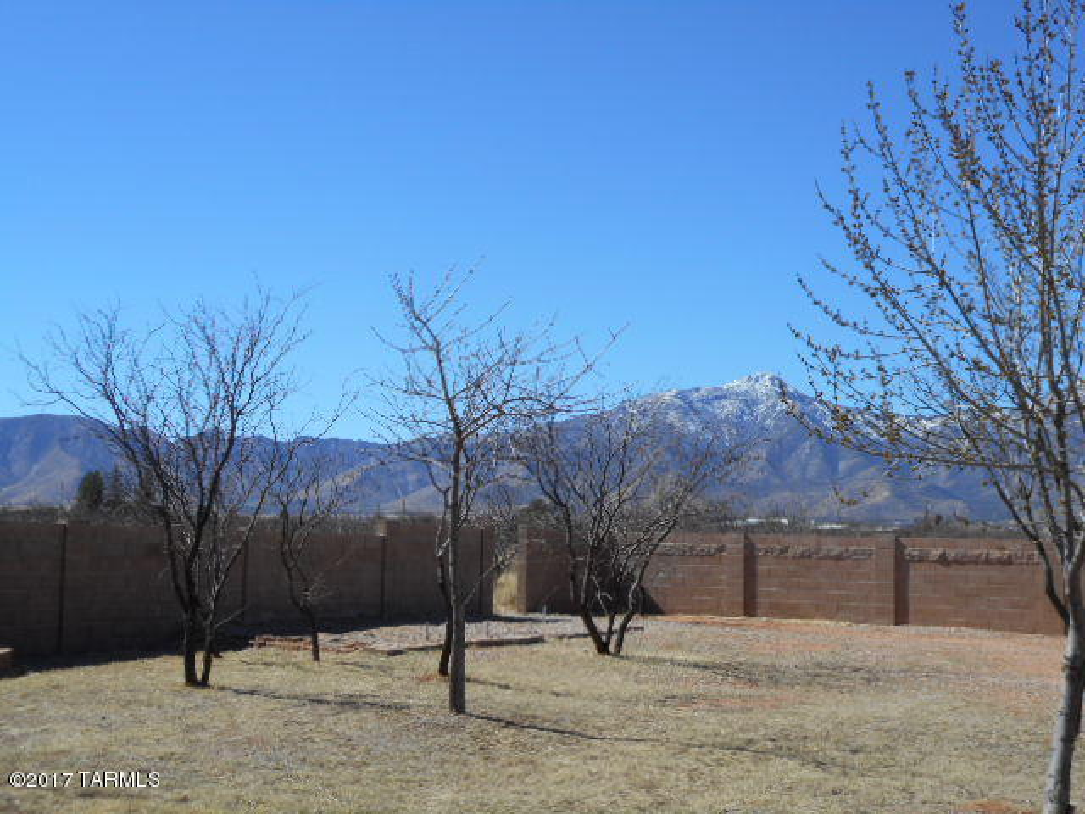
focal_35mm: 51
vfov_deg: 28.6
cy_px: 407
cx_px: 542
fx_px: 1599
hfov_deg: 37.5
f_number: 4.9
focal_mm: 9.1
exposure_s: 1/500
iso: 80
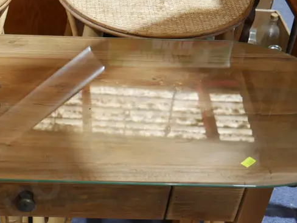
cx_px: 24
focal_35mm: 84
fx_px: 721
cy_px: 201
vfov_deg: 17.3
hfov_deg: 22.7
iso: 640
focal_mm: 20
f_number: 4.4
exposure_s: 1/60
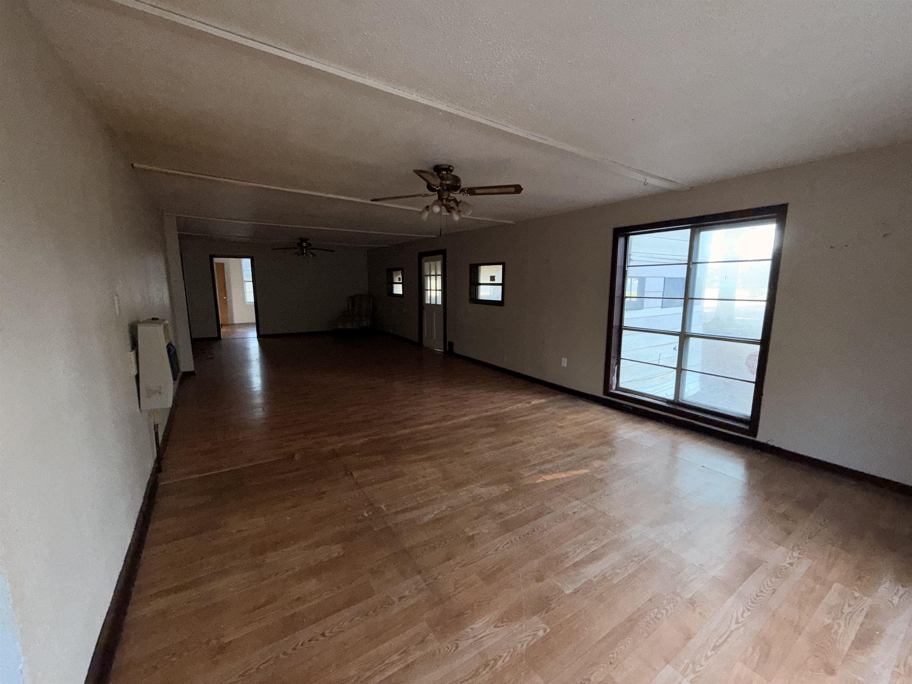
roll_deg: -0.6
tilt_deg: -8.8
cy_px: 342
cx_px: 456
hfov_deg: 102.1
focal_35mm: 14
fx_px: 369
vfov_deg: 85.7
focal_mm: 2.22
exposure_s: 1/75
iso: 100
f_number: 2.2
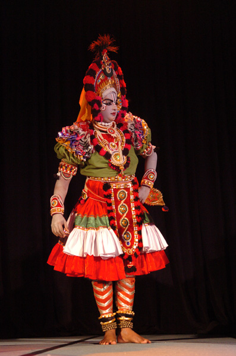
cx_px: 118
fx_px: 563
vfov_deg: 35.1
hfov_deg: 23.7
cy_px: 178
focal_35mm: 57
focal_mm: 38
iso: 800
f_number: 2.8
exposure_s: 1/100
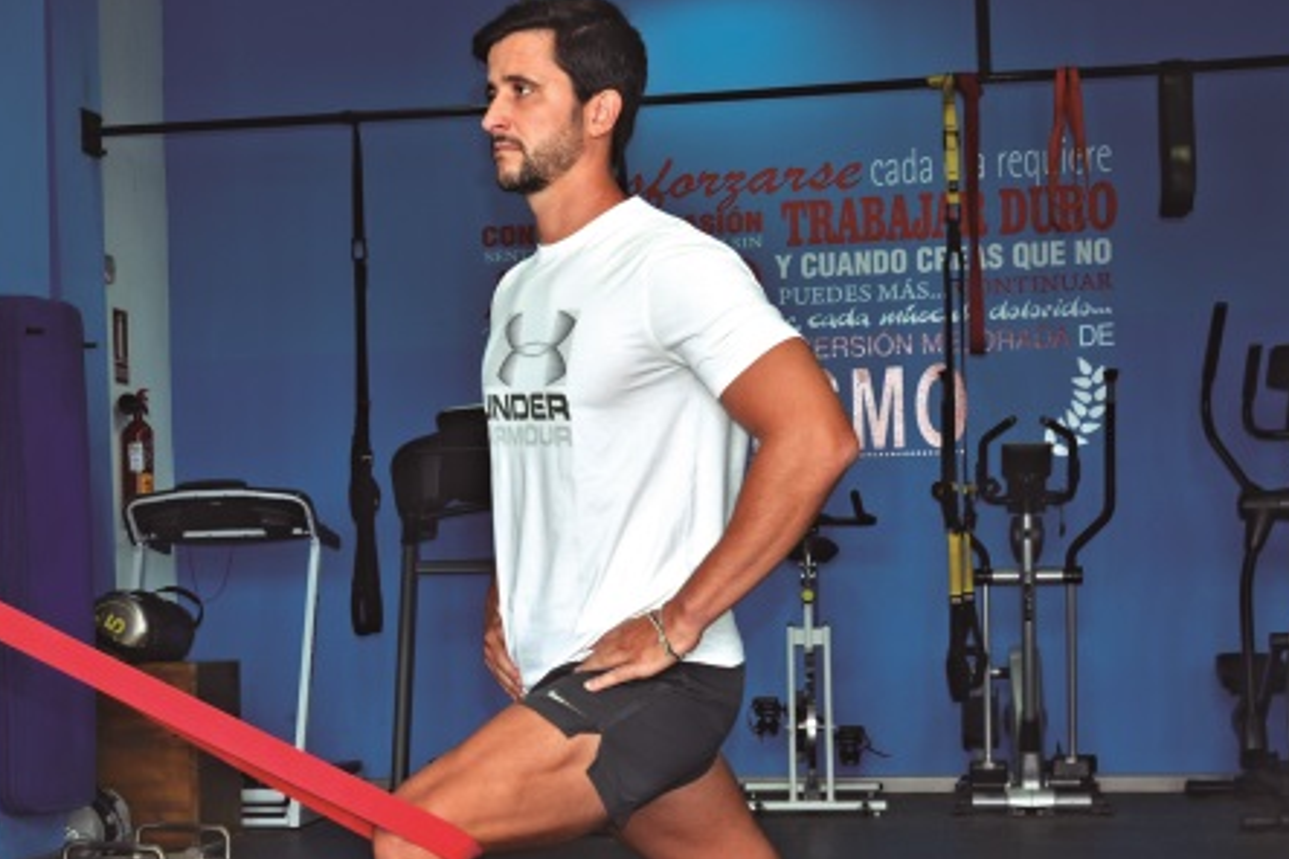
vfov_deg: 17.9
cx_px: 218
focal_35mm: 76
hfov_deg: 26.1
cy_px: 575
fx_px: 2721
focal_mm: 25
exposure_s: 1/13
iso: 160
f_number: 5.6
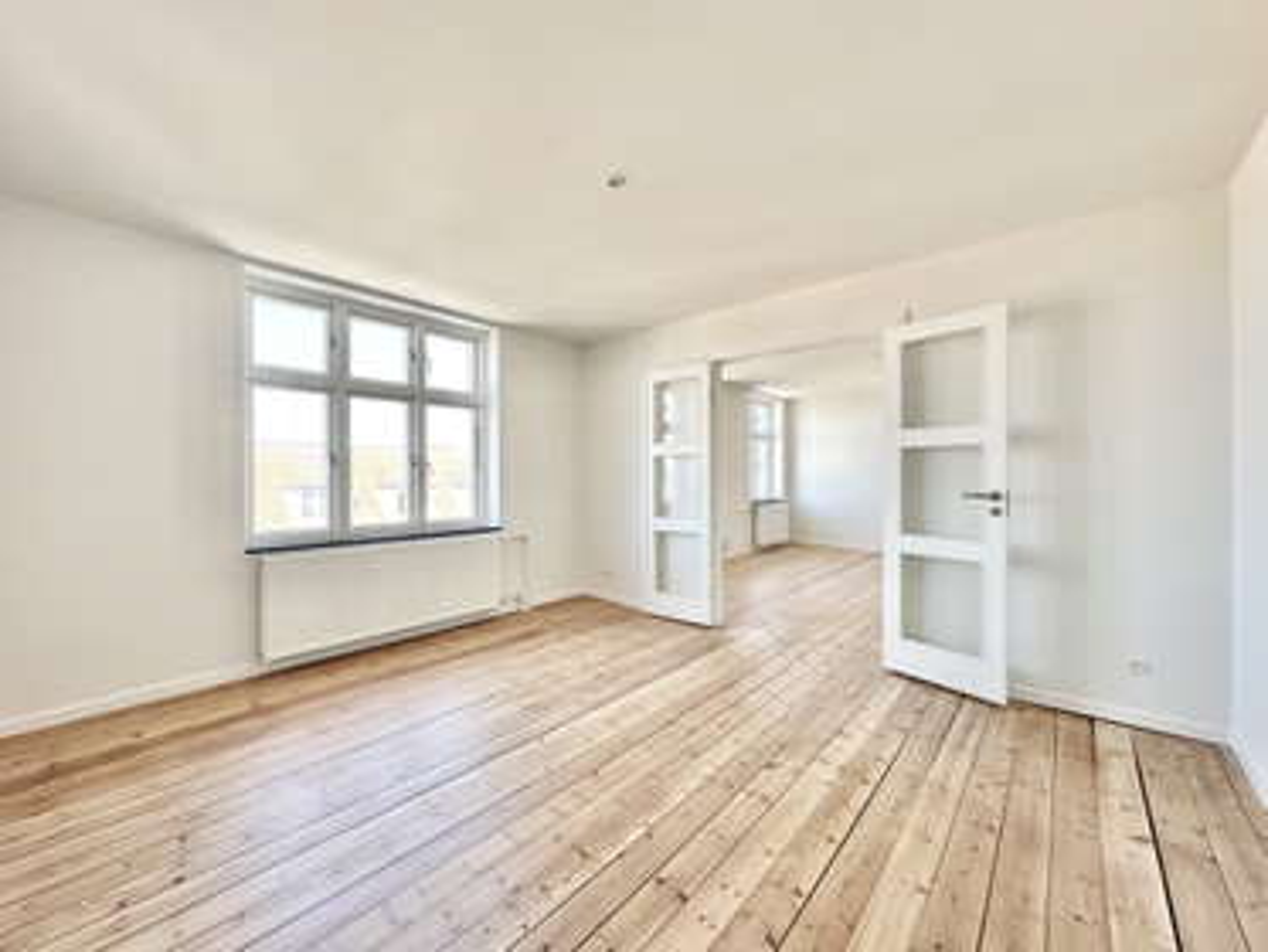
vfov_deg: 85.7
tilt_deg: -0.1
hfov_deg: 102.0
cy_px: 476
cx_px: 634
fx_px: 513
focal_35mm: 14
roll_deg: -0.1
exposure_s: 1/99
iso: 64
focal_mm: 2.22
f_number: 2.2
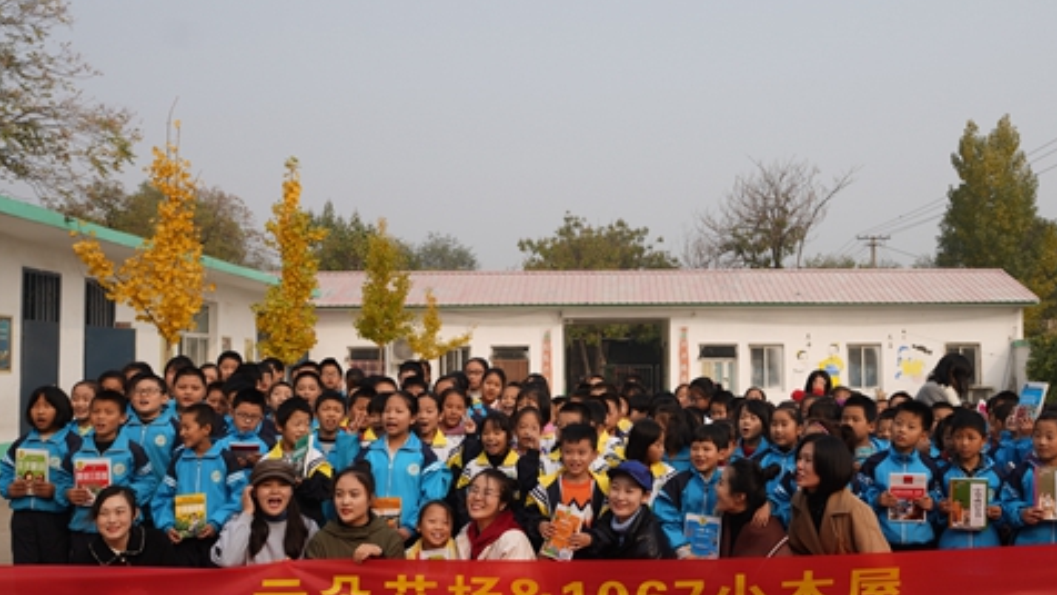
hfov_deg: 53.7
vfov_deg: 32.0
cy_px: 340
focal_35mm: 37
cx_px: 615
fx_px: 1037
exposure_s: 1/400
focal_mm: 21
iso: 80
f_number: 5
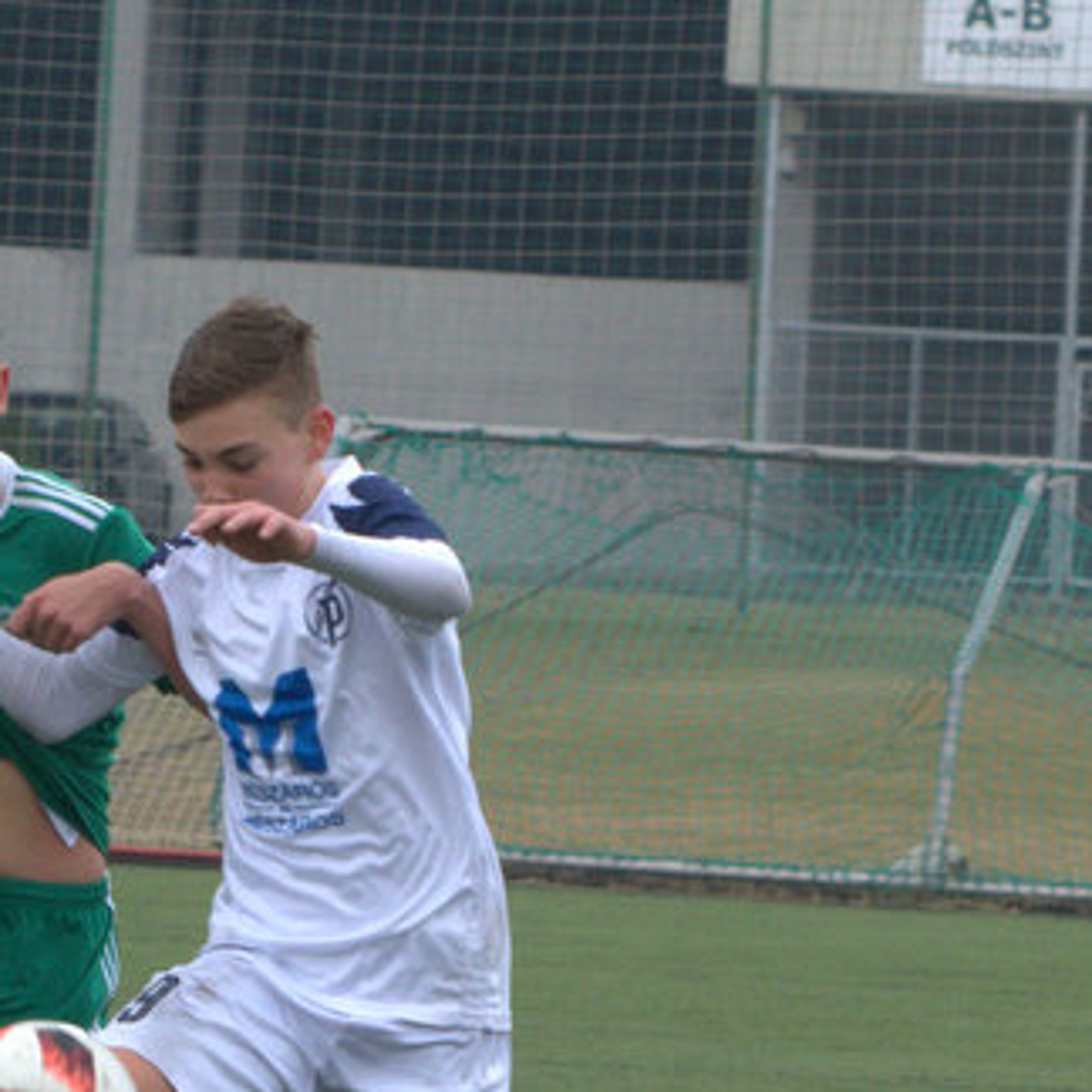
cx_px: 162
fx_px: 18523
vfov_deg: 3.4
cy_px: 966
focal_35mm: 519
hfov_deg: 3.4
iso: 400
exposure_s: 1/500
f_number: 6.3
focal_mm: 110
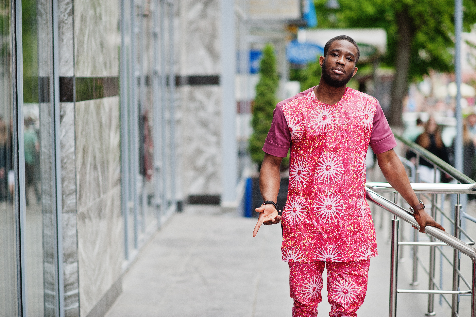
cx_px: 238
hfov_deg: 23.9
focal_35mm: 85
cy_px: 158
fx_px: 1123
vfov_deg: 16.1
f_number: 2
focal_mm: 85
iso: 200
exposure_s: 1/1250
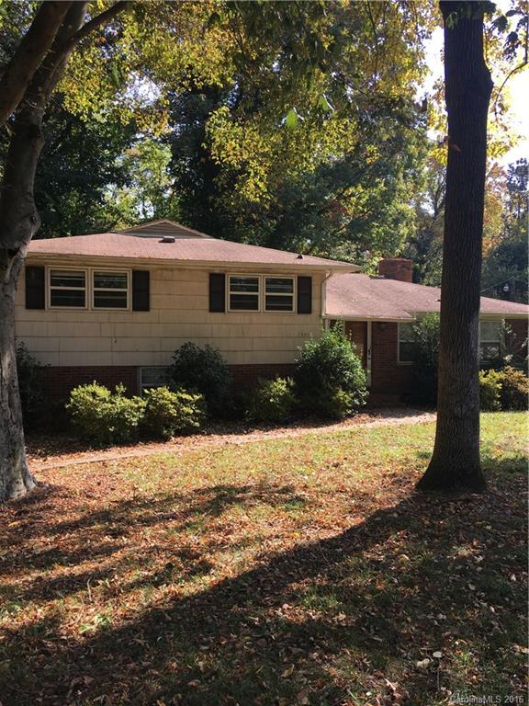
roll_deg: -0.4
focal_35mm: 29
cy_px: 353
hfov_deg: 48.2
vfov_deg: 61.7
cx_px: 264
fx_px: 591
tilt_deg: -0.6
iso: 25
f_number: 2.2
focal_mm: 4.15
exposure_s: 1/382
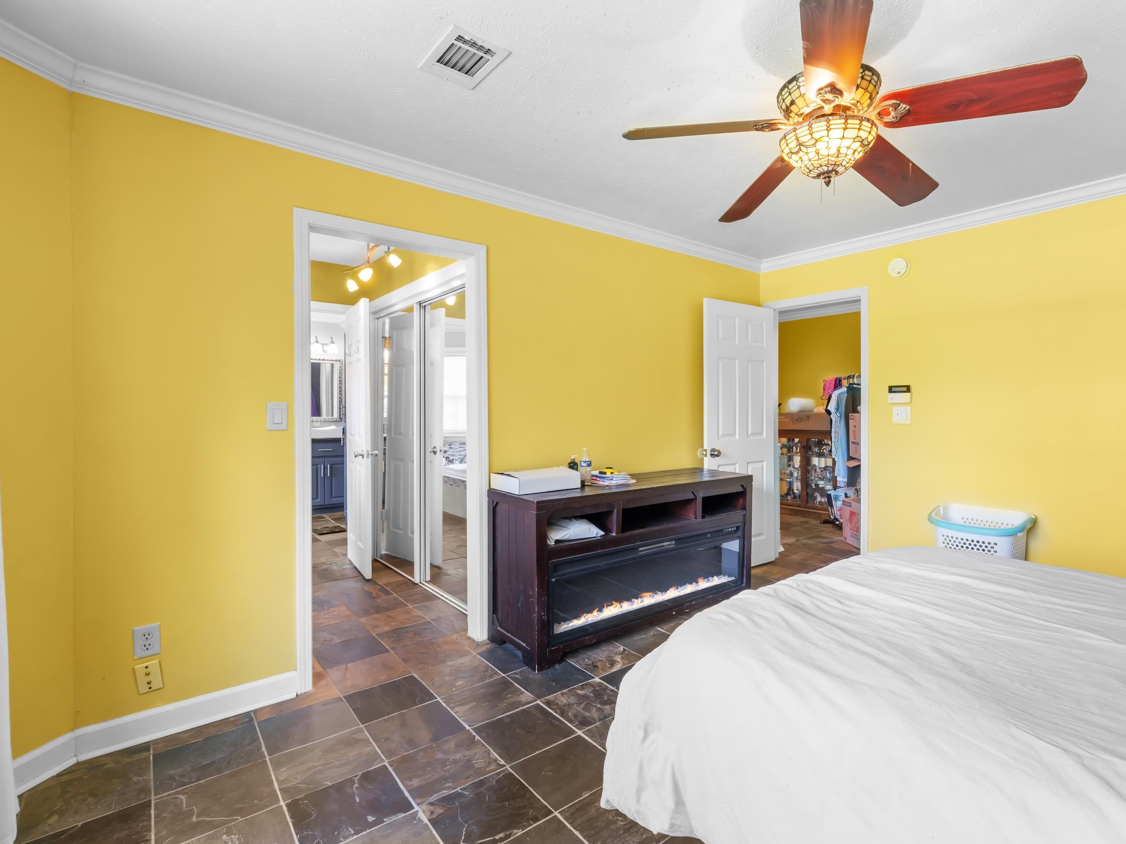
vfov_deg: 74.7
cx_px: 634
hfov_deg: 90.6
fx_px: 553
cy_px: 417
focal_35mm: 17
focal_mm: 10
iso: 250
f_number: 9
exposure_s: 1/2.5
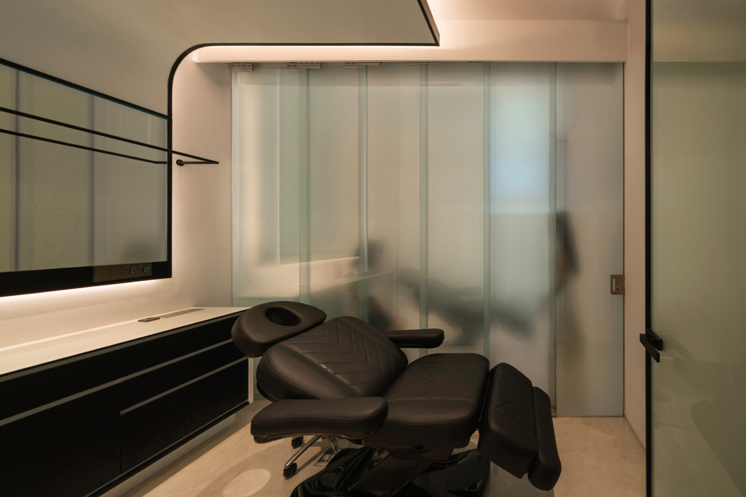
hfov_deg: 112.6
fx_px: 249
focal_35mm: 12
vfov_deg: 90.0
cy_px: 248
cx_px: 373
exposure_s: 1/8
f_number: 8
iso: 100
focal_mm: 12
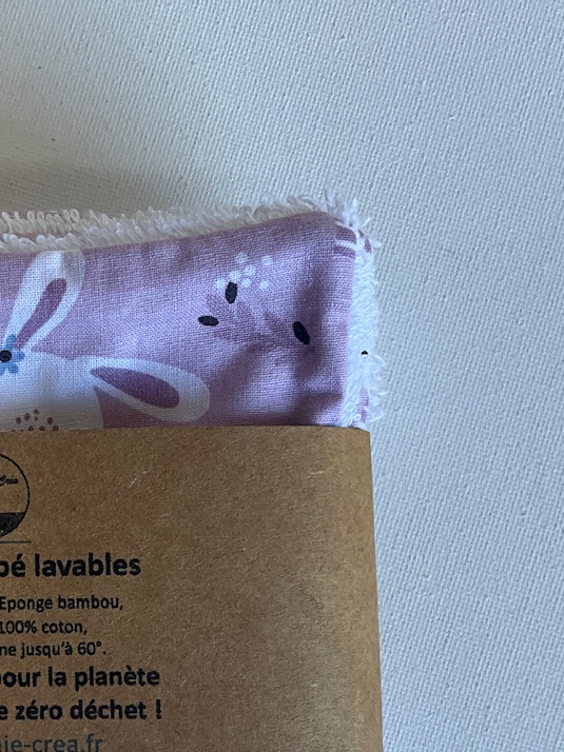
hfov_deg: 27.2
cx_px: 76
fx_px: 1130
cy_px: 508
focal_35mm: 52
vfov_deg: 36.4
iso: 32
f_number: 1.8
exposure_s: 1/100
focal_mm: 3
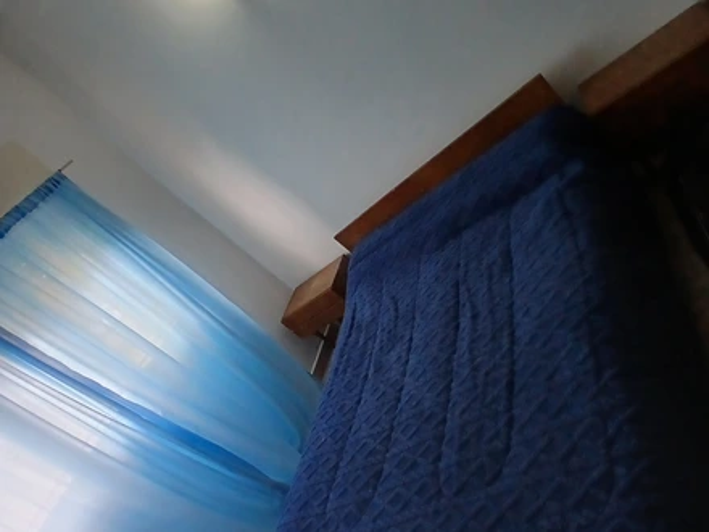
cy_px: 266
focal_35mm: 17
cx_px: 354
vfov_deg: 74.7
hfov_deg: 91.0
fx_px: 348
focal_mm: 1.4
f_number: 2.2
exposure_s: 1/50
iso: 100
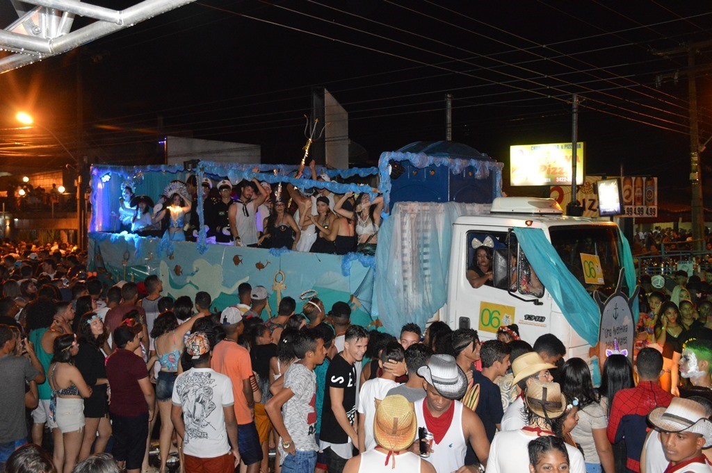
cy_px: 236
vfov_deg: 39.9
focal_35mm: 33
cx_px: 356
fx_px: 652
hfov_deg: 57.3
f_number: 3.5
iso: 3200
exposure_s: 1/60
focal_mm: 22
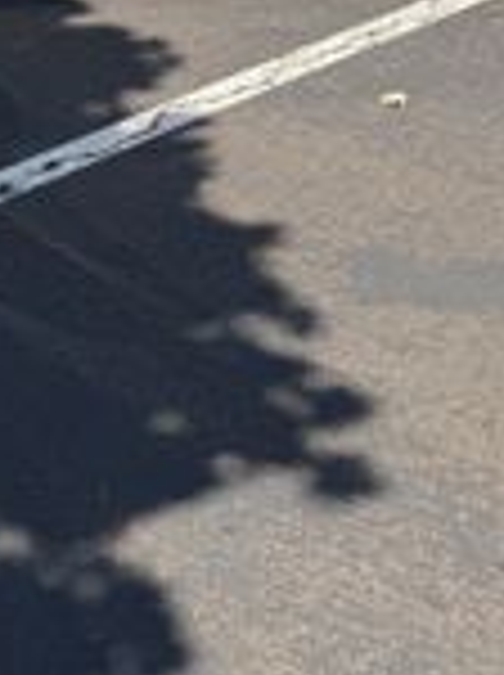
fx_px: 1499
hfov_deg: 18.4
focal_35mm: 77
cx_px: -40
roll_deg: +3.0
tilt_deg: -10.6
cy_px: -261
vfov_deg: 22.1
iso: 80
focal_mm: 6.76
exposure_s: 1/4049
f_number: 1.78
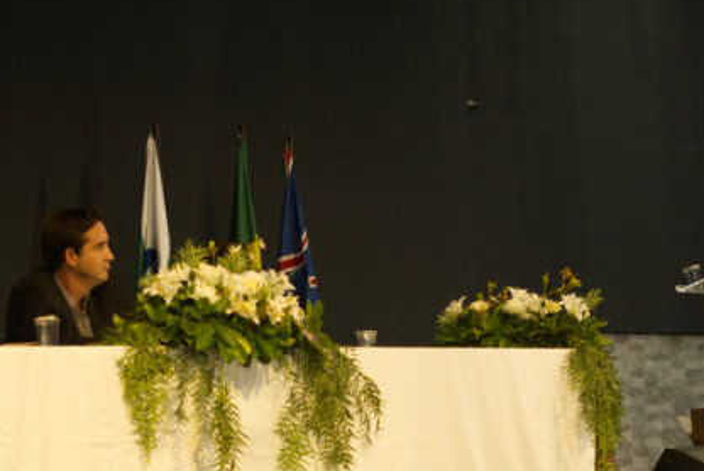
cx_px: 418
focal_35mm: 101
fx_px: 1976
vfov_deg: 13.2
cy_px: 585
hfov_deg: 20.2
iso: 2000
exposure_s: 1/100
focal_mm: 35
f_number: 2.5
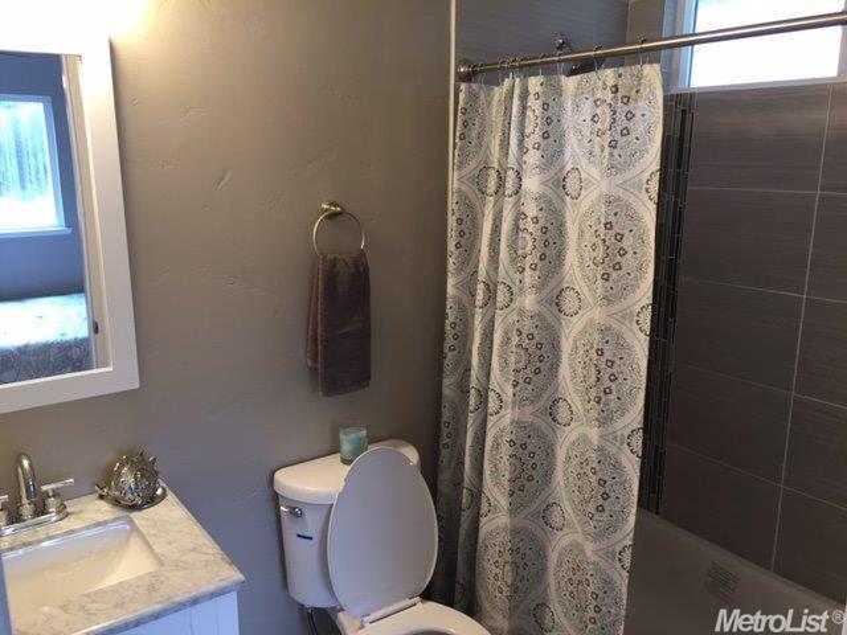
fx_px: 710
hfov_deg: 61.7
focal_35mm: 29
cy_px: 318
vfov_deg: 48.2
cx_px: 424
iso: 64
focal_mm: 4.15
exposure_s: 1/30
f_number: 2.2
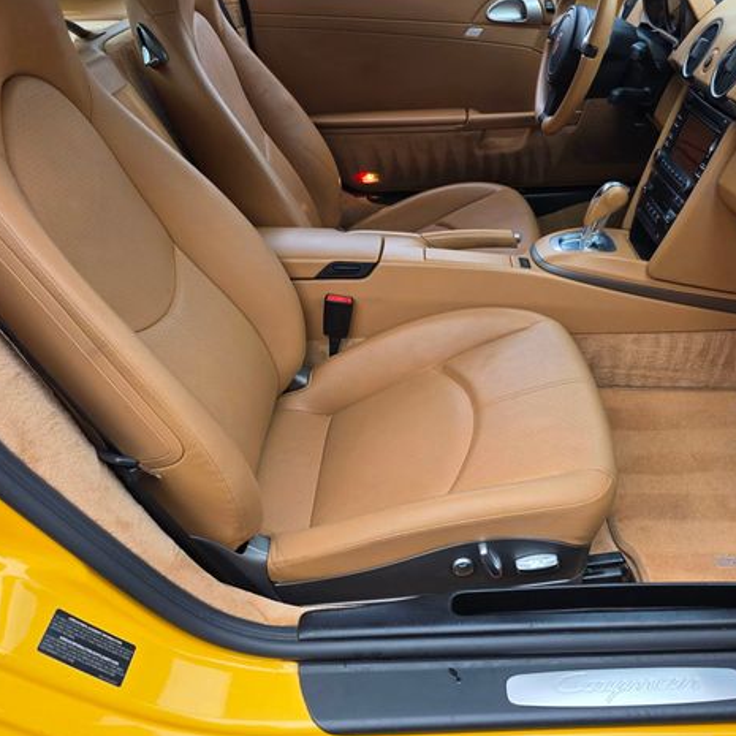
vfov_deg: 57.3
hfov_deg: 57.1
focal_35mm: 28
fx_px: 674
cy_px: 364
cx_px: 423
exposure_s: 1/180
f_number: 1.7
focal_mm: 6.3
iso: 40
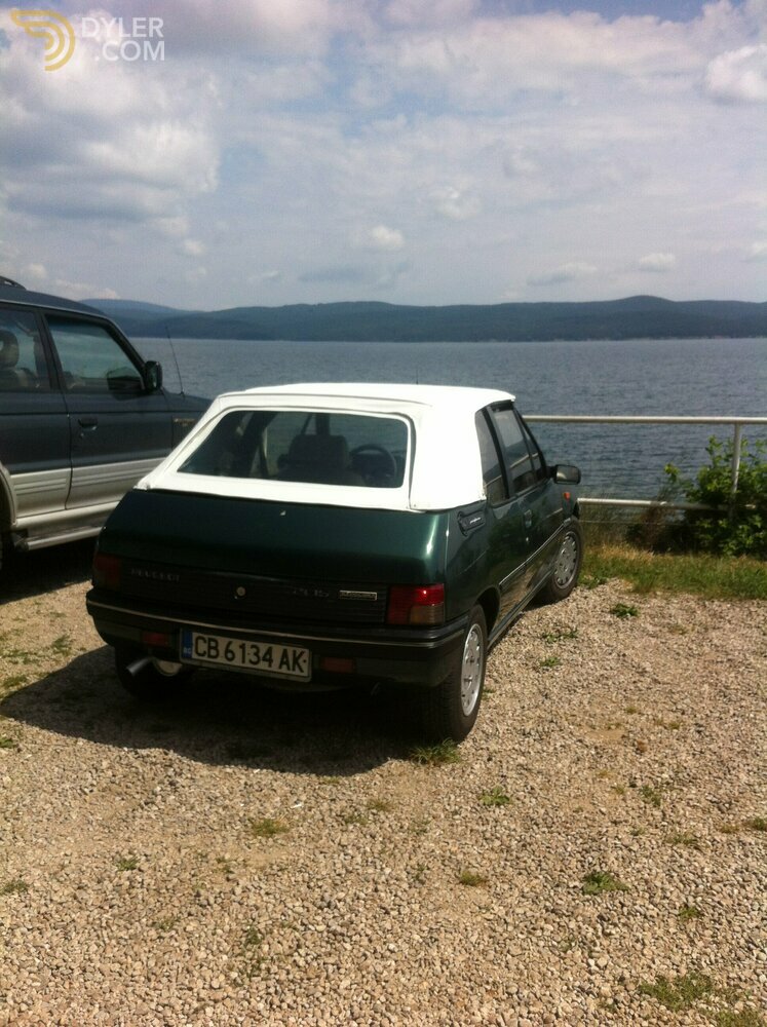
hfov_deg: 40.6
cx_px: 384
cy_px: 514
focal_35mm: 35
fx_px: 1037
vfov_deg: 52.7
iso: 80
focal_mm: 3.85
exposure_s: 1/2155
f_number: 2.8
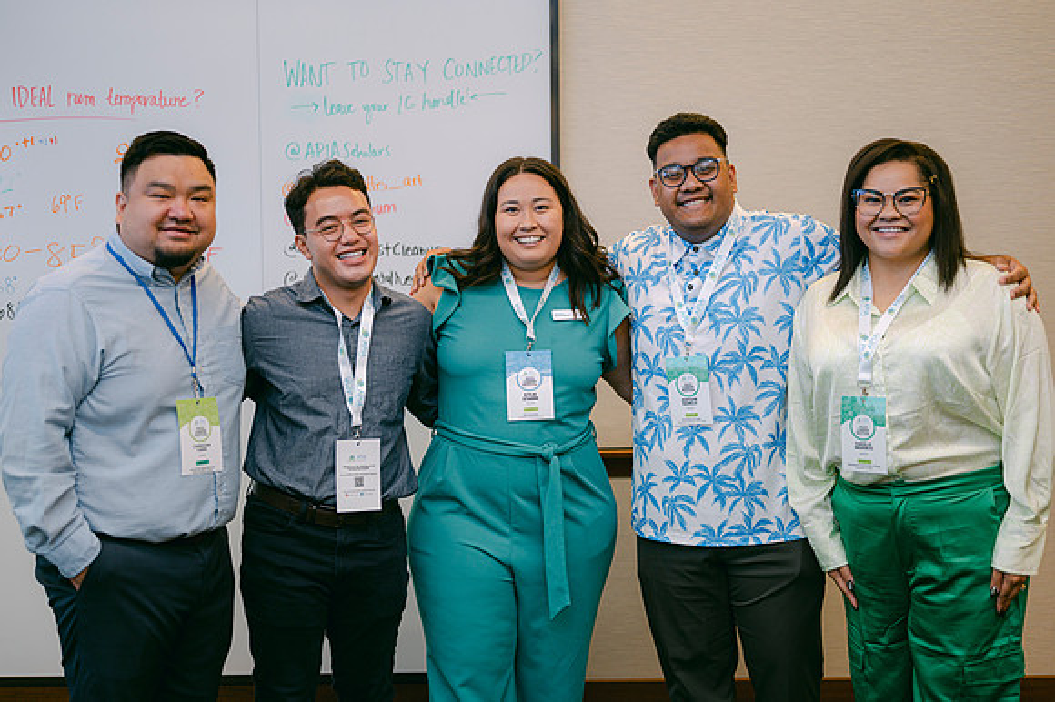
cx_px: 528
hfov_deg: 39.6
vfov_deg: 27.0
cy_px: 351
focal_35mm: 50
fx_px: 1464
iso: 500
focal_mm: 50
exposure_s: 1/125
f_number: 2
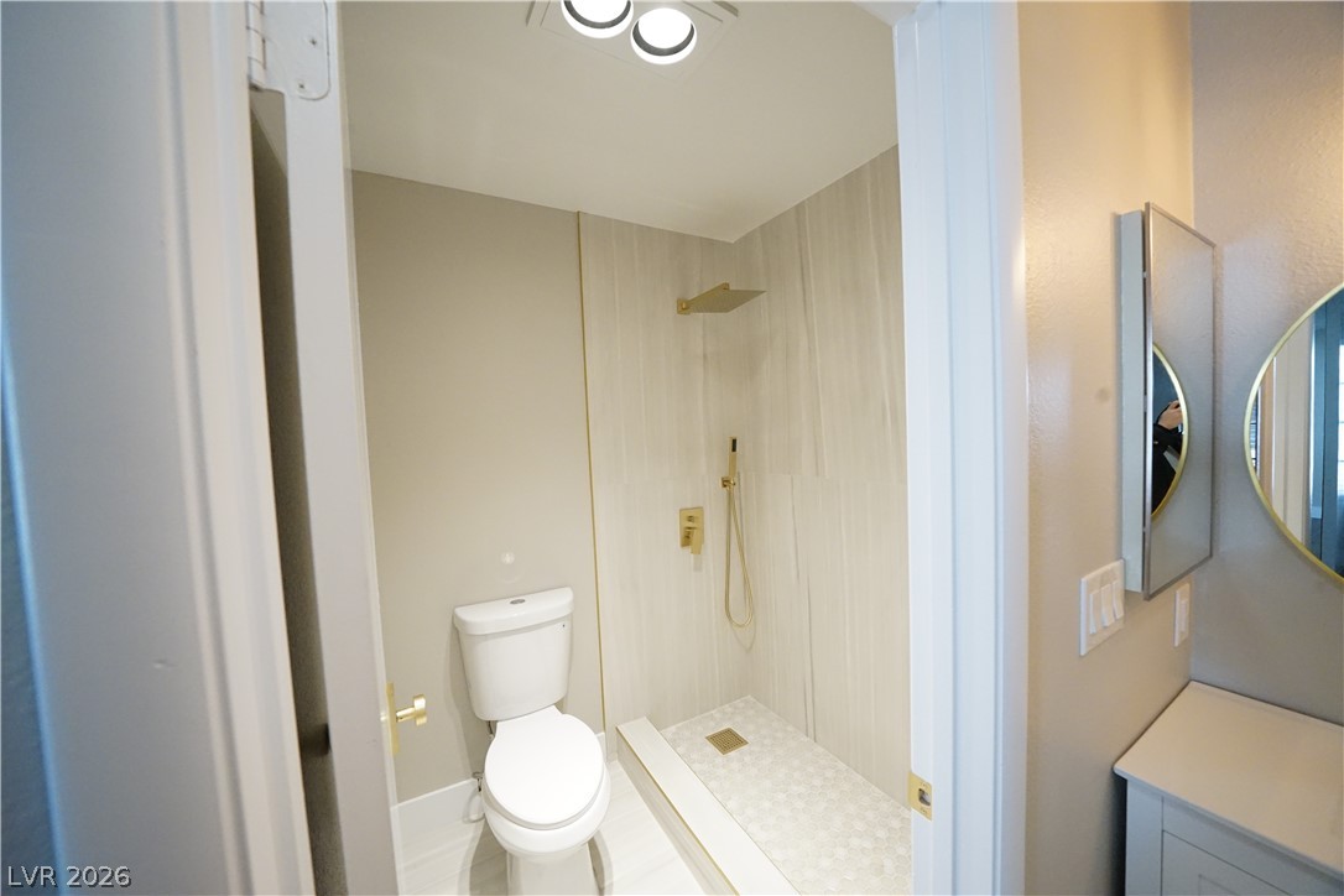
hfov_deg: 112.6
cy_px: 448
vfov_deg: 90.0
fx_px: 448
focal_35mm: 12
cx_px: 672
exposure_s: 1/200
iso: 5000
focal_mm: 12
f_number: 7.1
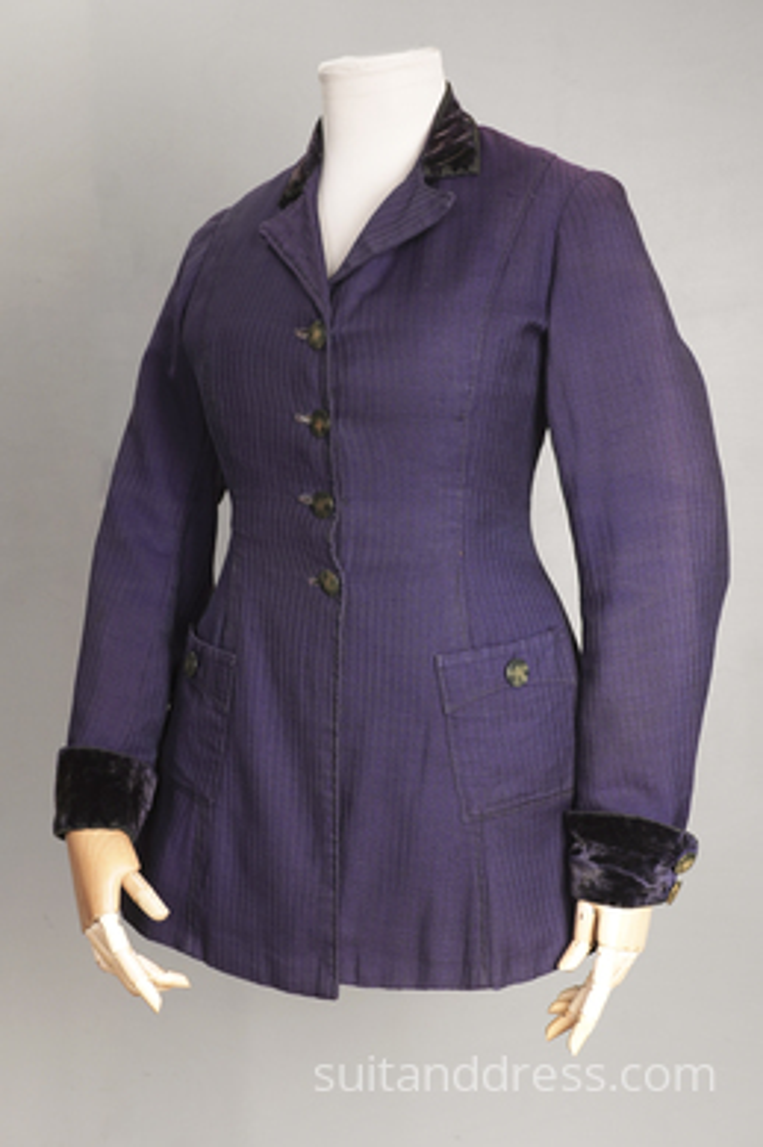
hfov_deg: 28.1
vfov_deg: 41.1
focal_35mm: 48
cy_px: 574
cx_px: 382
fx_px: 1527
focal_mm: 32
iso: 320
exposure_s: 1/30
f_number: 6.3
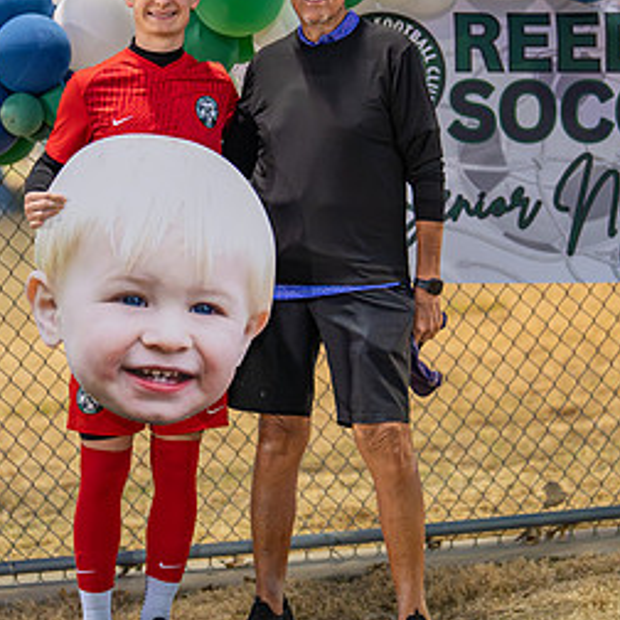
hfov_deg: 15.0
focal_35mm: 116
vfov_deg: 15.0
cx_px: 322
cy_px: 210
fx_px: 2351
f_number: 1.2
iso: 1600
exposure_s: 1/320
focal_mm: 50
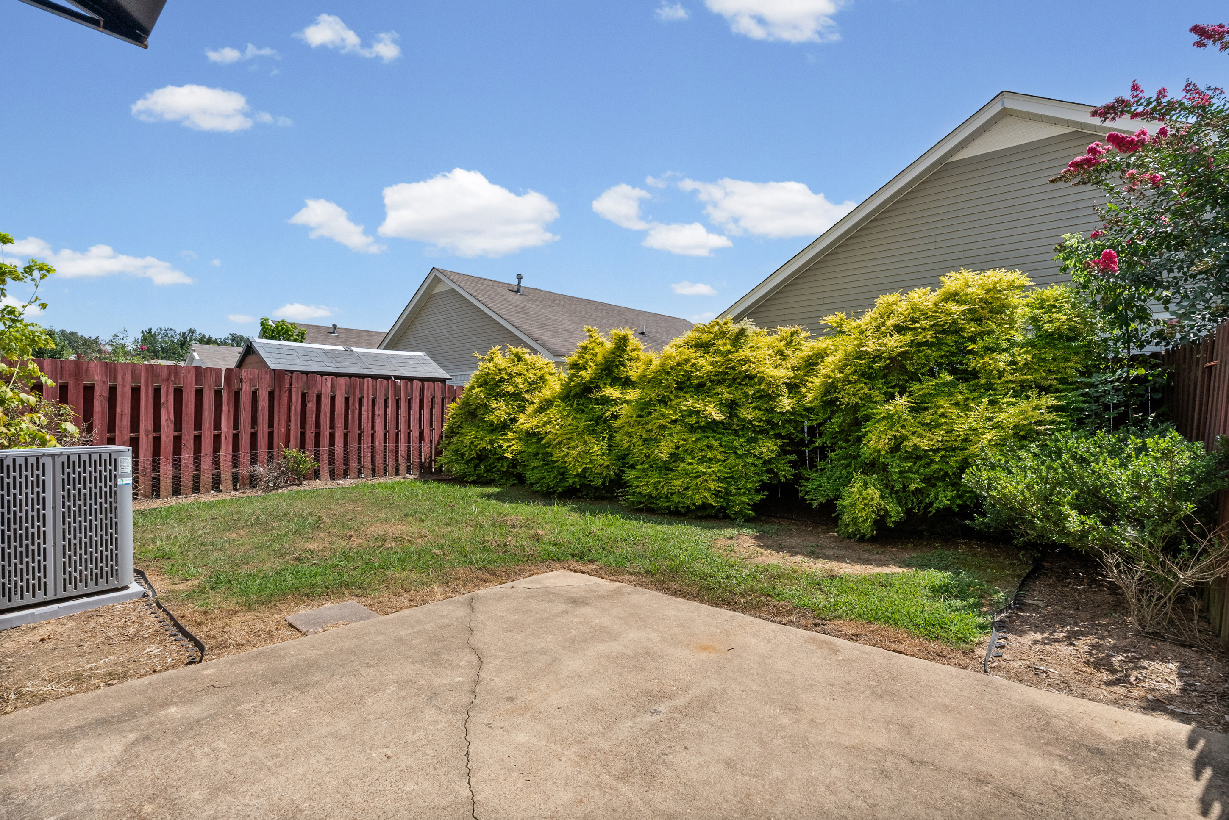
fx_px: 546
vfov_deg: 73.8
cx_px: 614
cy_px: 410
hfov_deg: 96.7
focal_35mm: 16
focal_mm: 16
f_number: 9
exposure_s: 1/800
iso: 800
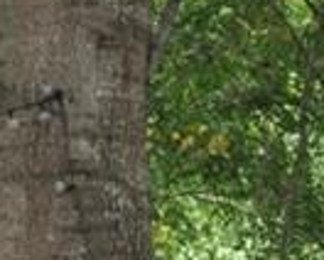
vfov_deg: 7.8
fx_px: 1882
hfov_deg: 8.4
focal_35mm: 196
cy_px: 327
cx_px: 935
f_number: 9
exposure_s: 1/200
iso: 800
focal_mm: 18
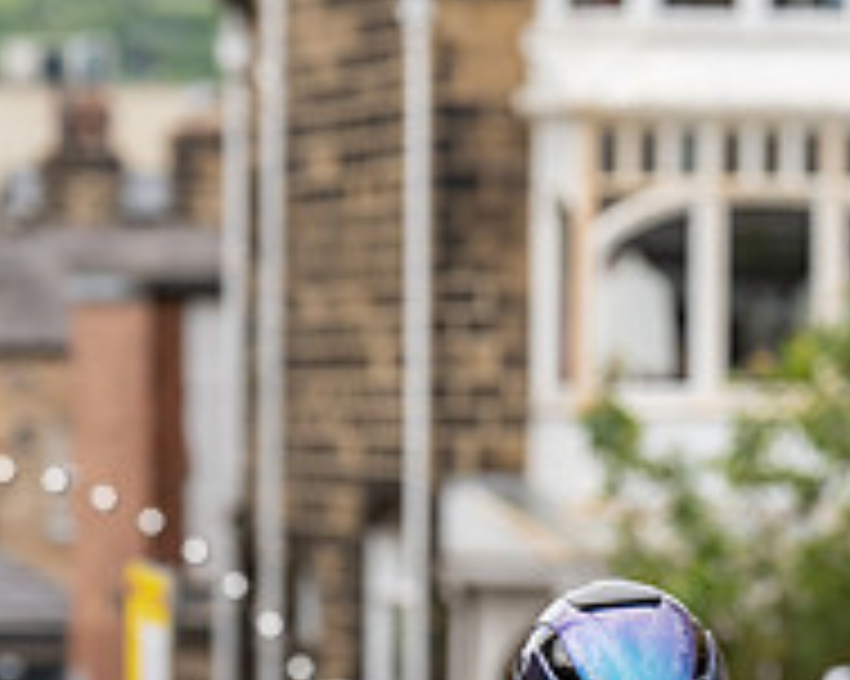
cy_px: 646
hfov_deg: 6.2
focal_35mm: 314
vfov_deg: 4.9
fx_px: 7895
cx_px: 648
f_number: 3.5
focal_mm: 109
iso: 500
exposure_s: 1/500
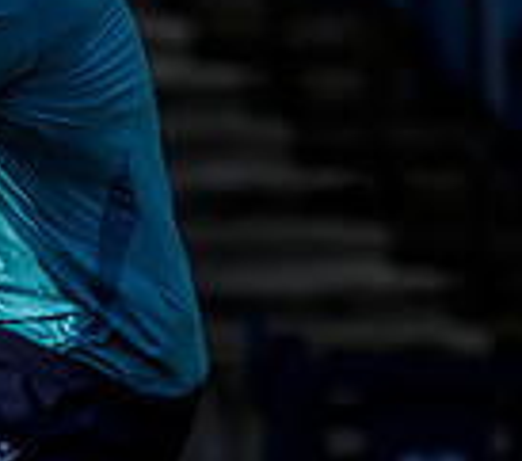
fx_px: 61130
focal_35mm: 3798
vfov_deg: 0.4
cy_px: 296
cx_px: -26
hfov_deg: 0.5
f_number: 5.6
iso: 3200
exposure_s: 1/3200
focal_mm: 784
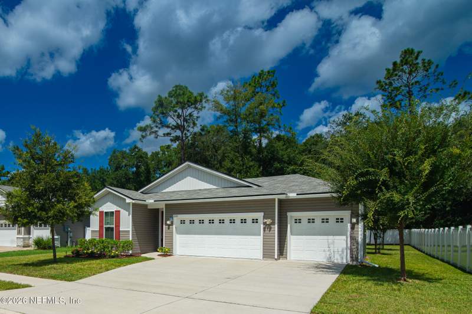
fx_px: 314
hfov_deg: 72.0
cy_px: 235
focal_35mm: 24
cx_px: 164
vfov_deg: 50.9
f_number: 8
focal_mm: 16
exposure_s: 1/1250
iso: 250
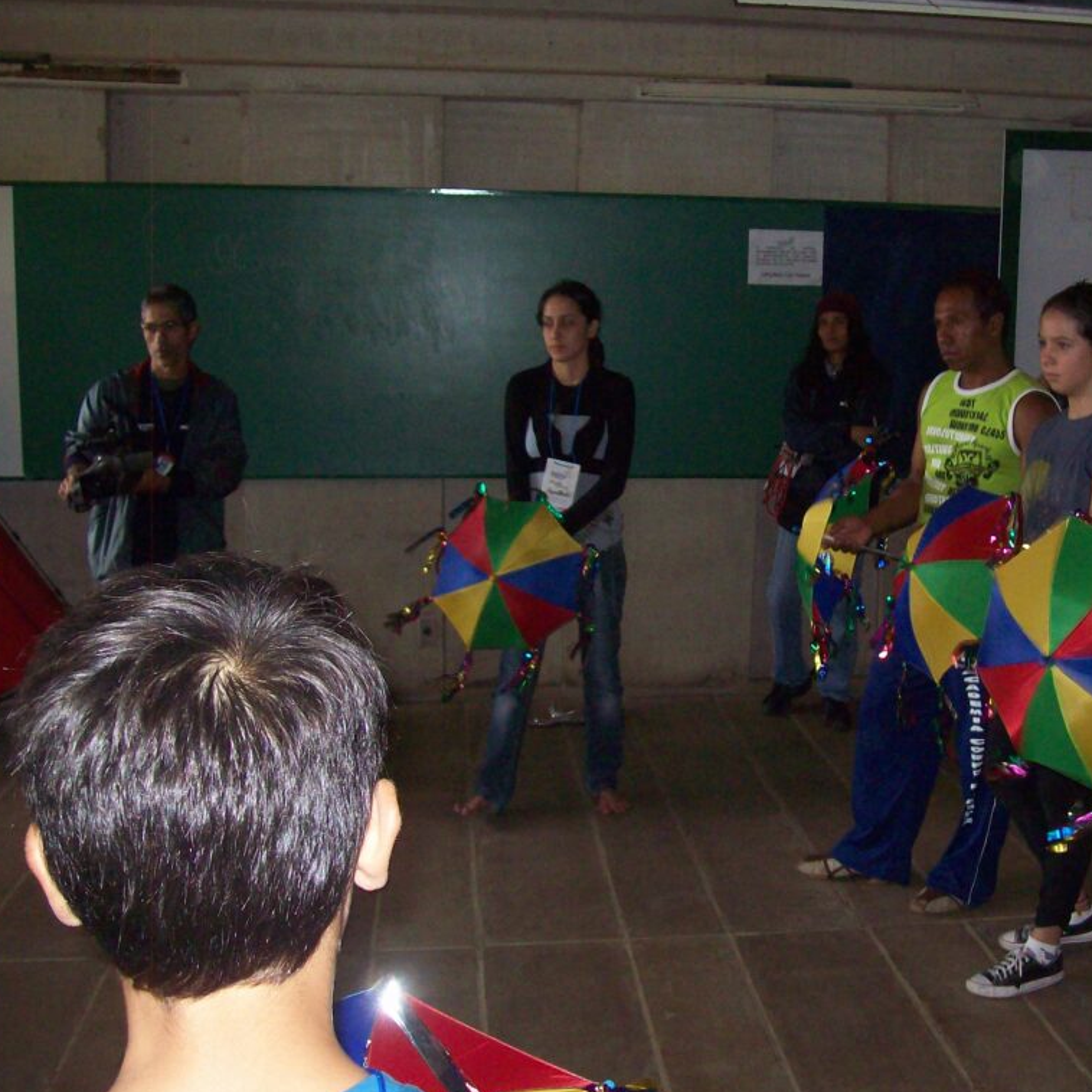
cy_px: 547
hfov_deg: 38.8
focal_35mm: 43
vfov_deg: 39.2
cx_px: 717
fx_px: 1535
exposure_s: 1/64
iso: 200
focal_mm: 6
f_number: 2.7
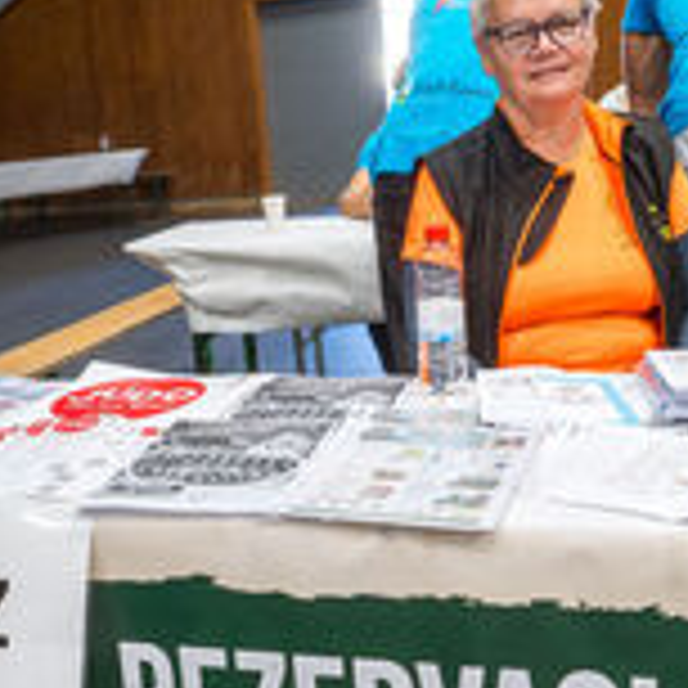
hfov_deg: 33.9
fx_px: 1124
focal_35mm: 50
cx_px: 283
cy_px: 333
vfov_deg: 34.0
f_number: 2.8
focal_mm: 20
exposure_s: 1/250
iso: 800
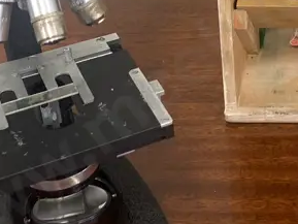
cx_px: 358
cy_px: -59
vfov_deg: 15.4
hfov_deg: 20.0
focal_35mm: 92
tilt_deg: -27.2
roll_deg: -0.8
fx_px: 792
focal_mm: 4.25
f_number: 1.8
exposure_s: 1/50
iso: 100
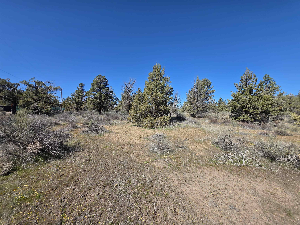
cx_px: 150
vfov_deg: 89.9
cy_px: 112
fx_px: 113
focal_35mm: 13
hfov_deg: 106.2
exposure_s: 1/2000
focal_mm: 2.2
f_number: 1.9
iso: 40
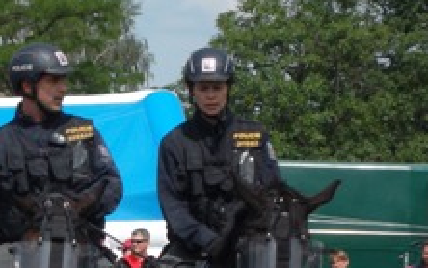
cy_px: 332
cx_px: -81
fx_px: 4820
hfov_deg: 5.1
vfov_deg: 3.2
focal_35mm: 413
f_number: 5.9
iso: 80
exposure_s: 1/350
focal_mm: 24.5
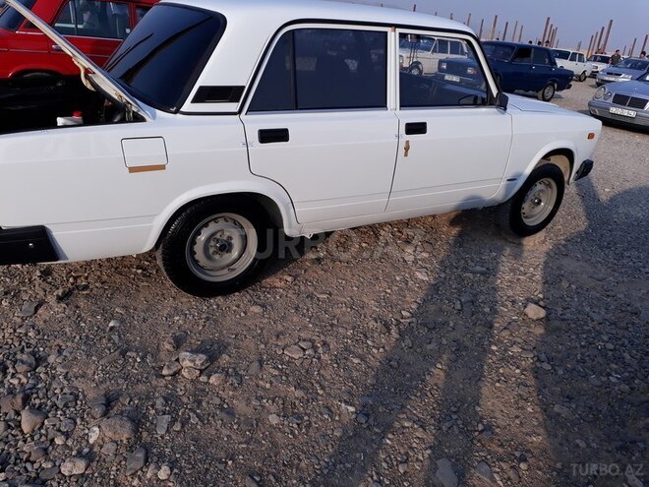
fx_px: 506
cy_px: 244
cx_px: 324
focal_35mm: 27
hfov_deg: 65.3
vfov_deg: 51.4
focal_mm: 3.6
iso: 40
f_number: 1.9
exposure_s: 1/1466
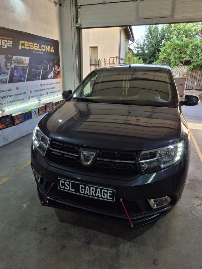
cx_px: 101
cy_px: 134
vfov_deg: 73.9
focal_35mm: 23
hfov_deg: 58.9
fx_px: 179
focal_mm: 5.4
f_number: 1.8
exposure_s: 1/117
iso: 25
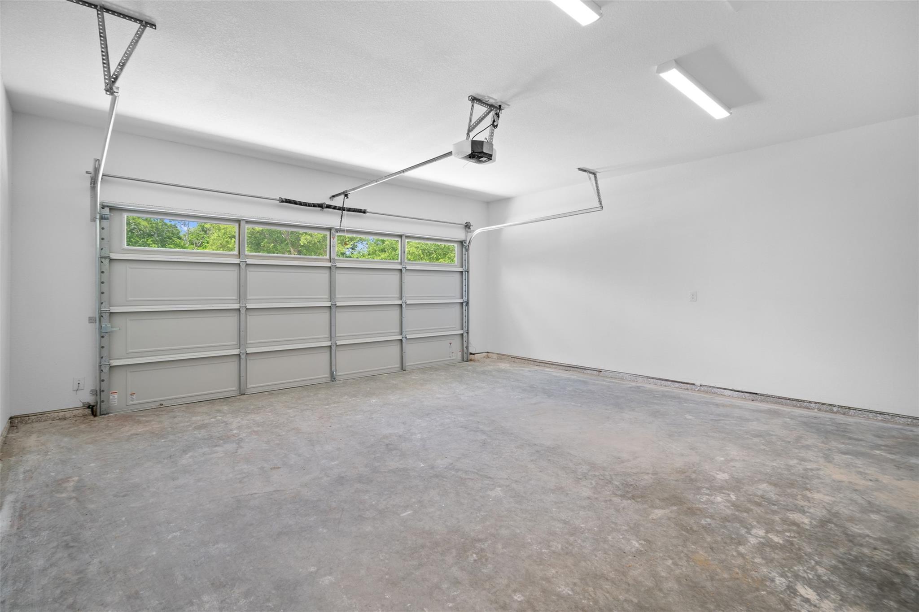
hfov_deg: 96.7
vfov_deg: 73.7
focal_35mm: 16
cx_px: 460
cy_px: 306
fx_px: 408
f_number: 7.1
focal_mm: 16
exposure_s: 1/4
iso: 800
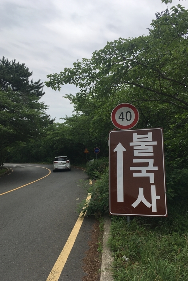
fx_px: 243
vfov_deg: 60.3
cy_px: 140
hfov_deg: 42.3
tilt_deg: +8.2
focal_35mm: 31
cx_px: 100
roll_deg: +2.2
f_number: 2.2
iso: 25
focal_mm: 4.15
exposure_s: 1/1508
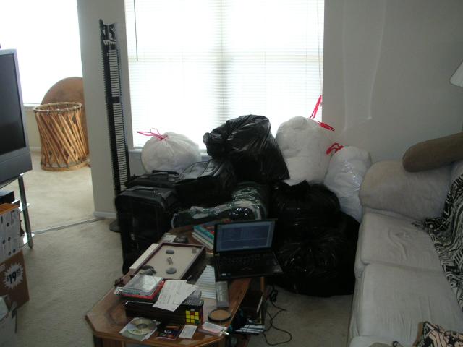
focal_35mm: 38
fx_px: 508
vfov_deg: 37.7
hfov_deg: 49.0
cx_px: 232
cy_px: 174
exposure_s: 1/45
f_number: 2.8
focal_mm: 6
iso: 160
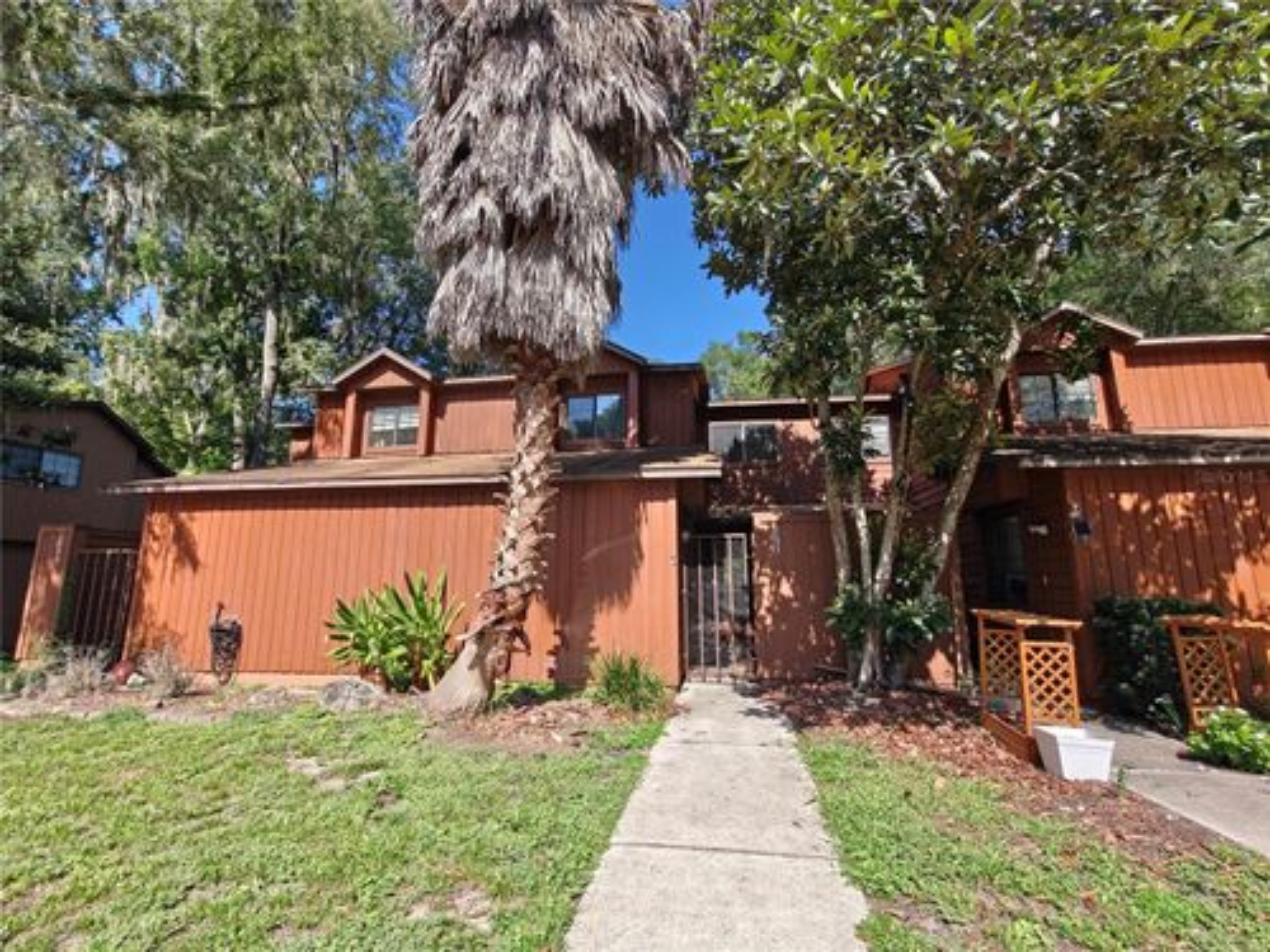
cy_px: 476
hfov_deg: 98.2
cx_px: 635
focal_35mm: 15
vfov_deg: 81.7
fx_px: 550
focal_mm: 2.3
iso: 80
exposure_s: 1/200
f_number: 2
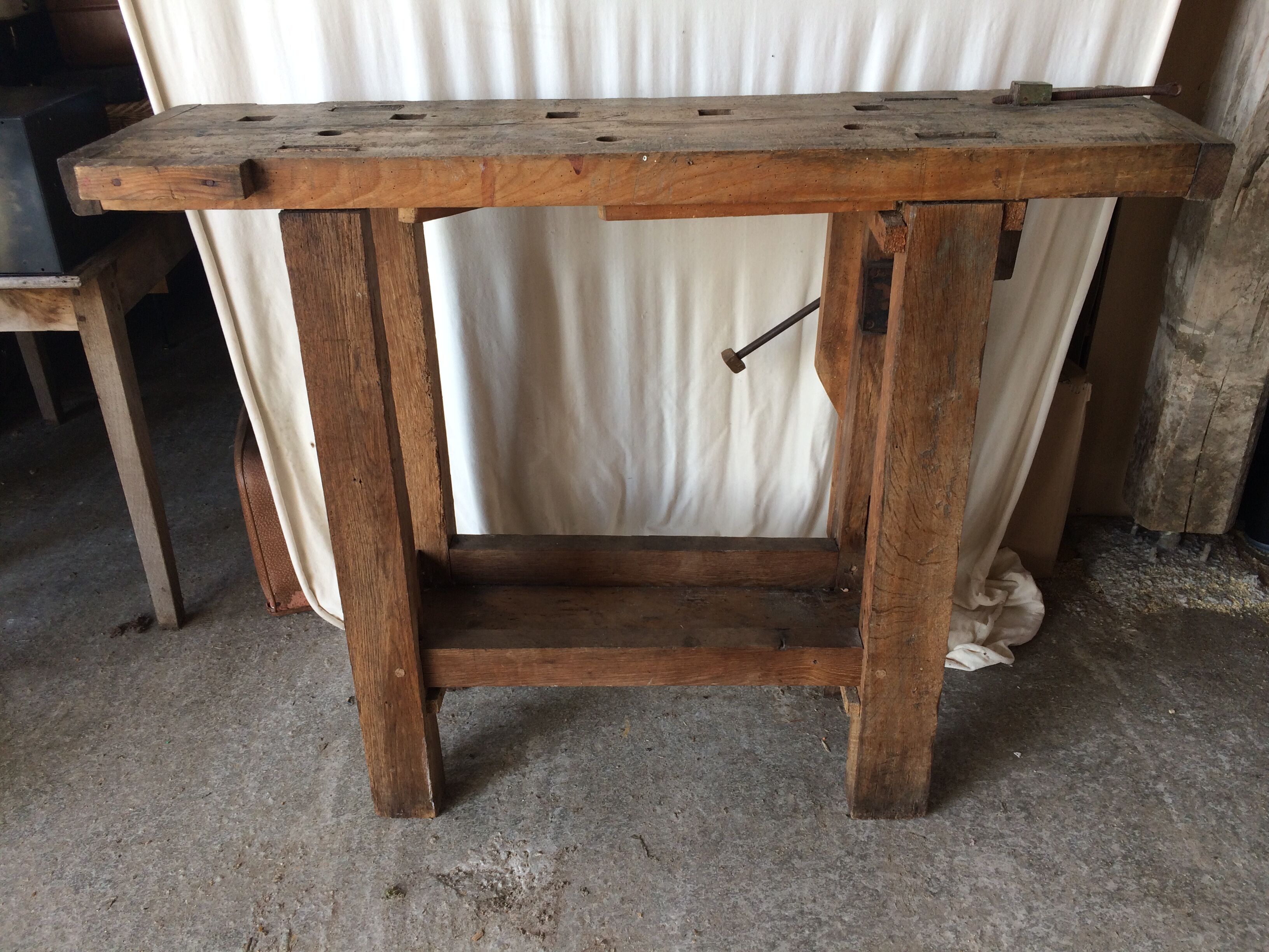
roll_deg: -0.7
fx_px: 1063
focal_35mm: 29
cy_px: 476
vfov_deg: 48.2
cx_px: 634
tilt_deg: -28.3
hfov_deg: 61.7
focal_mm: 4.15
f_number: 2.2
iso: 50
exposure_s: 1/50
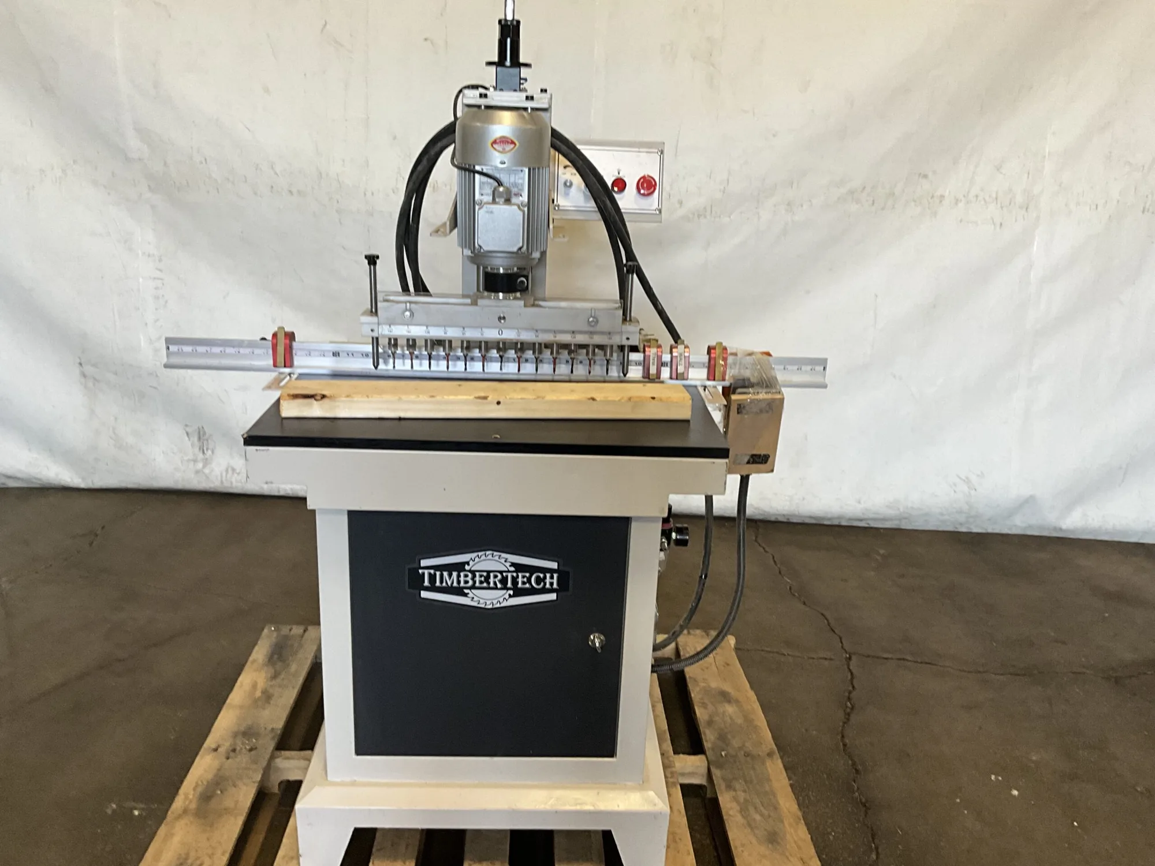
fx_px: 968
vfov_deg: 48.2
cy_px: 433
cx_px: 578
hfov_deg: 61.7
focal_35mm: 29
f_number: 1.8
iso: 80
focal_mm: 3
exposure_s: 1/60
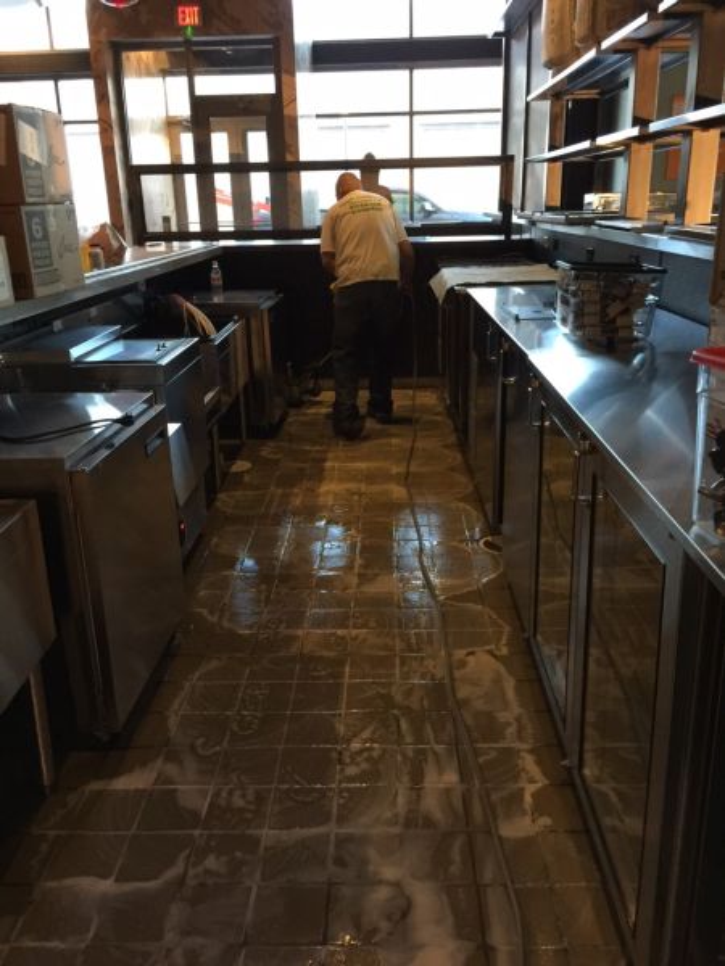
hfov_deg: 48.2
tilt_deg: -17.6
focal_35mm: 29
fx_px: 810
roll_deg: +2.5
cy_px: 483
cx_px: 362
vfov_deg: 61.7
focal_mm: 4.15
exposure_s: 1/15
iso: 125
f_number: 2.2
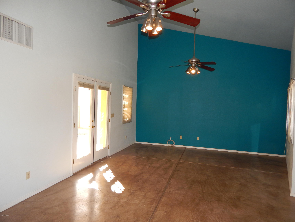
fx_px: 196
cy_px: 111
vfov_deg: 58.9
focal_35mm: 23
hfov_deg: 73.9
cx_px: 148
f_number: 3
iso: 180
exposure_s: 1/50
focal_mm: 4
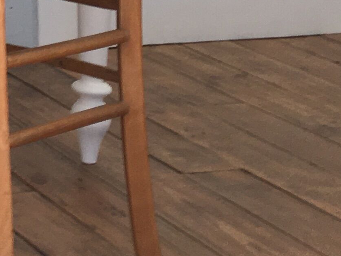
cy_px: -231
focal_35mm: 140
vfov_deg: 9.9
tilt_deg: -3.0
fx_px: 1379
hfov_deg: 12.5
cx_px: -321
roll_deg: +0.4
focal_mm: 4.15
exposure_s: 1/50
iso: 25
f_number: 2.2
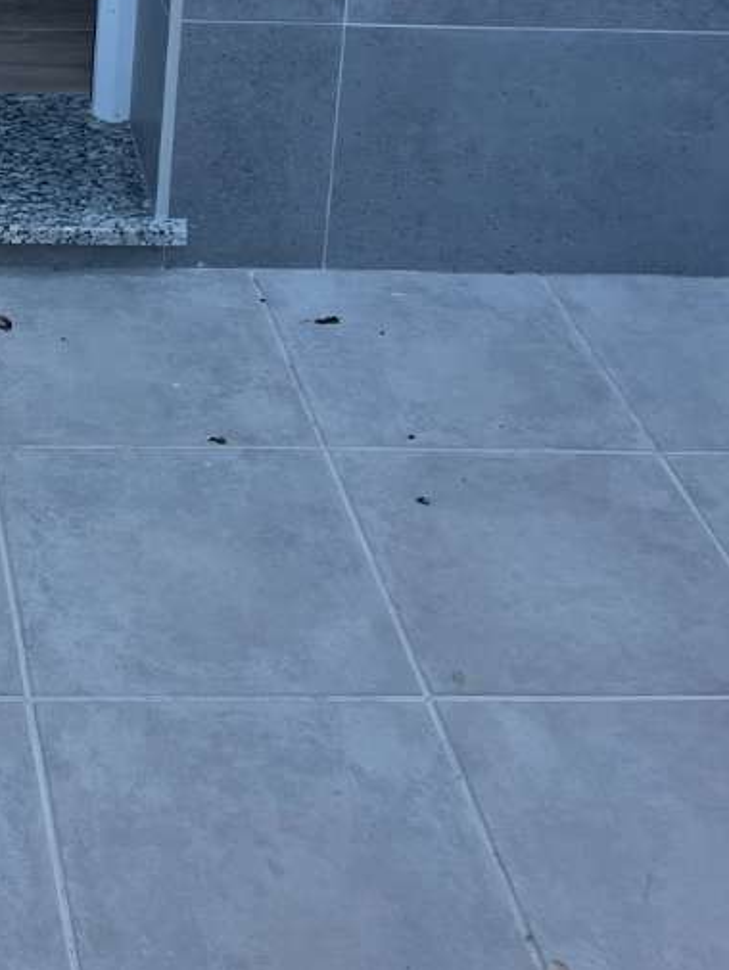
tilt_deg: -11.6
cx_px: -126
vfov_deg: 21.5
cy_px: -464
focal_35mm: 77
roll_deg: -2.2
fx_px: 2160
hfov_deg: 18.3
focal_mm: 5.1
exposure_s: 1/424
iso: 50
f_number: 1.6
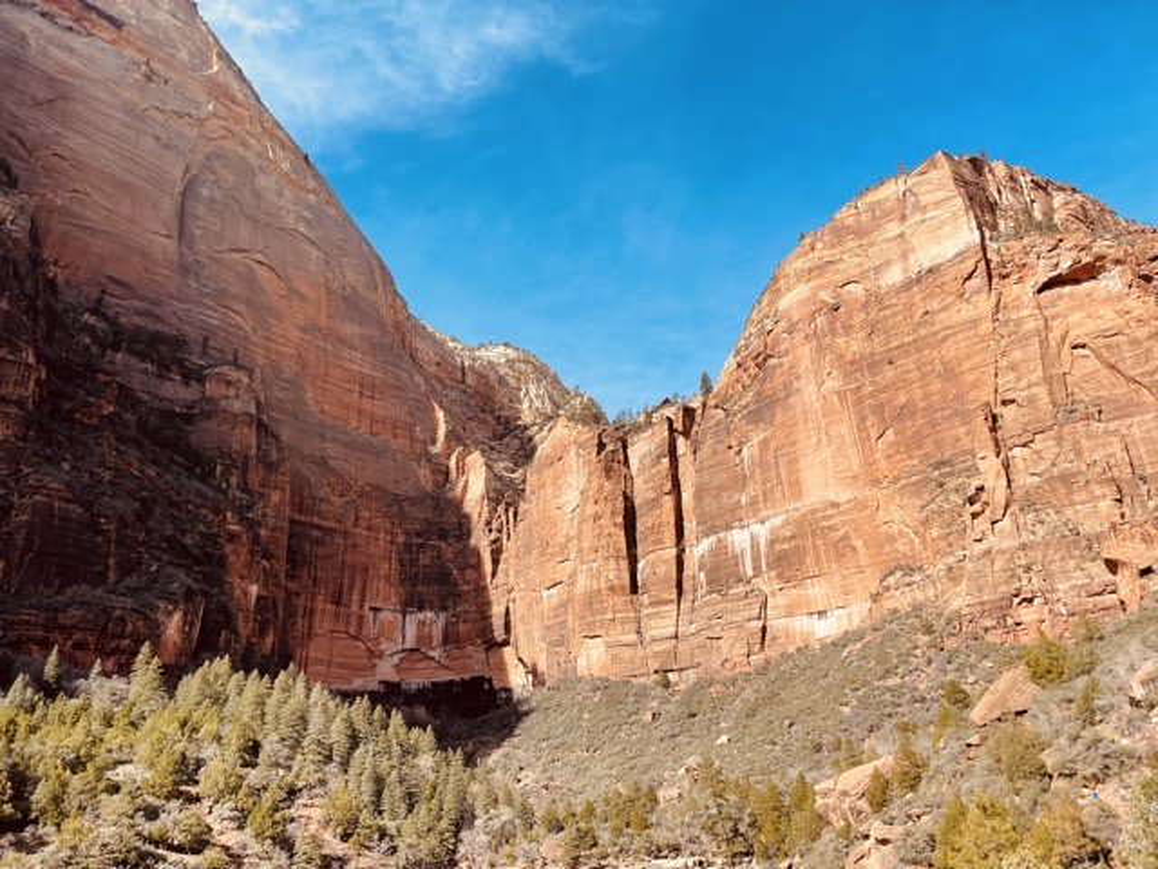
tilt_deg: +25.1
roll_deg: +3.7
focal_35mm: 25
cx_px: 579
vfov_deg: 54.9
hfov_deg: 69.4
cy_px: 434
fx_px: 836
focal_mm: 5.1
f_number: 1.6
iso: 32
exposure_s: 1/2288
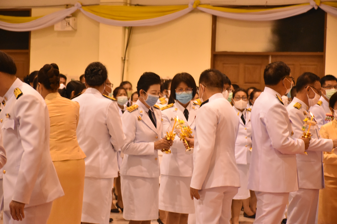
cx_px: 168
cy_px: 112
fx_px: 1264
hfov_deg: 15.2
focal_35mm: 135
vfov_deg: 10.2
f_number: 5.3
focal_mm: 90
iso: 4000
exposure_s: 1/100
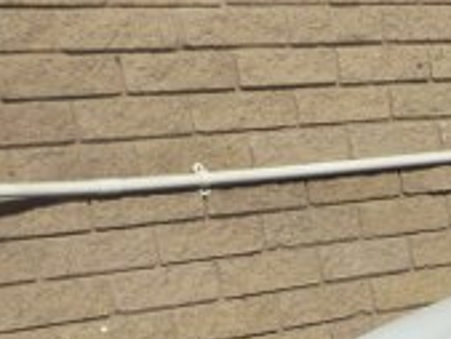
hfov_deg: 12.9
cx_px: 1065
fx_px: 1538
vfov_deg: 11.8
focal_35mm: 118
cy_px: 561
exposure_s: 1/400
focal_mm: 4.5
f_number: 5.6
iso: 125
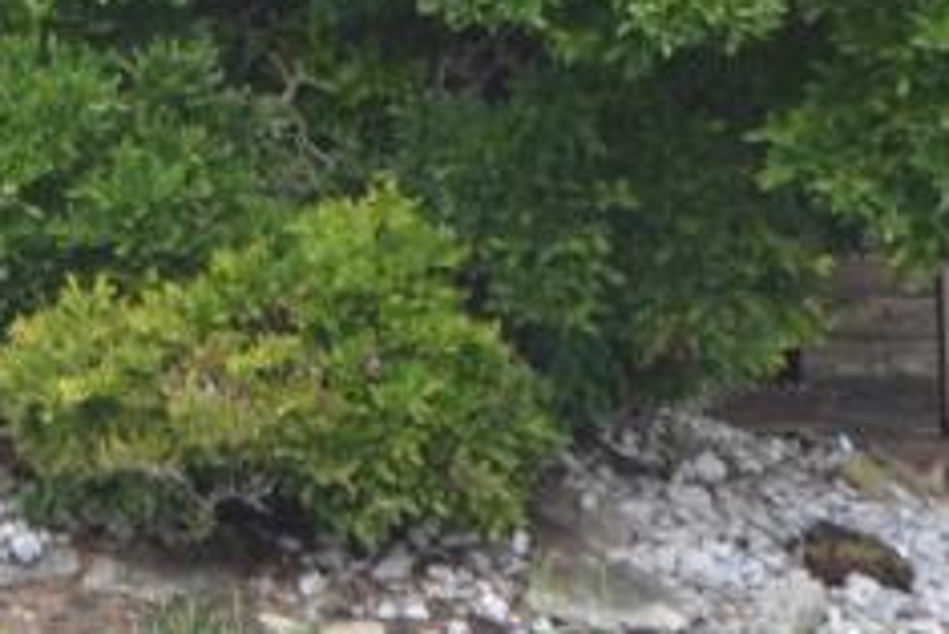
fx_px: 6067
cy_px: -848
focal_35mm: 230
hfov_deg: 8.4
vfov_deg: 5.8
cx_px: -1050
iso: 160
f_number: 5.6
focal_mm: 24
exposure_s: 1/125
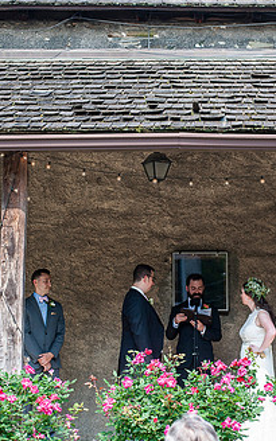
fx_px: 1083
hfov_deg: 14.5
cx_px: 194
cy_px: 218
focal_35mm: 90
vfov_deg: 23.0
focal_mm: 50
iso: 320
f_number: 3.2
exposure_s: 1/1250
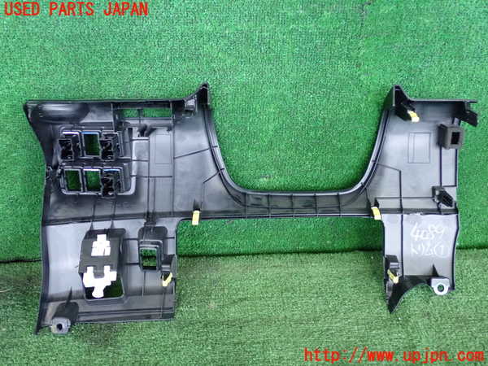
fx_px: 536
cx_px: 244
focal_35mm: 38
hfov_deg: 49.0
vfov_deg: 37.7
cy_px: 183
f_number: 2.7
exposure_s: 1/125
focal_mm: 6.83
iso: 1250
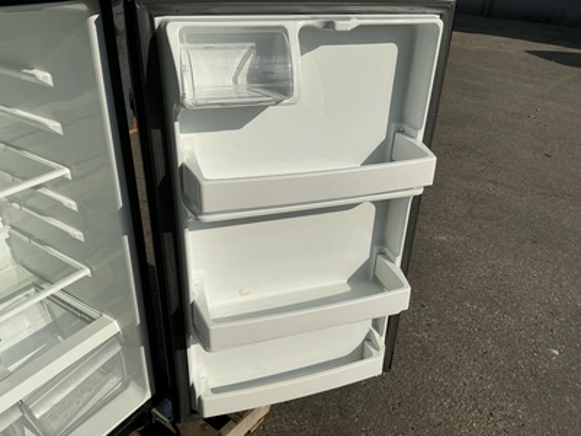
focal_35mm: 28
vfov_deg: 49.7
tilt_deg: -26.6
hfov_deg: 63.4
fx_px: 470
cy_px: 218
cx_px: 290
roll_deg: -2.6
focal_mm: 3
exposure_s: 1/6536
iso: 25
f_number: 1.8
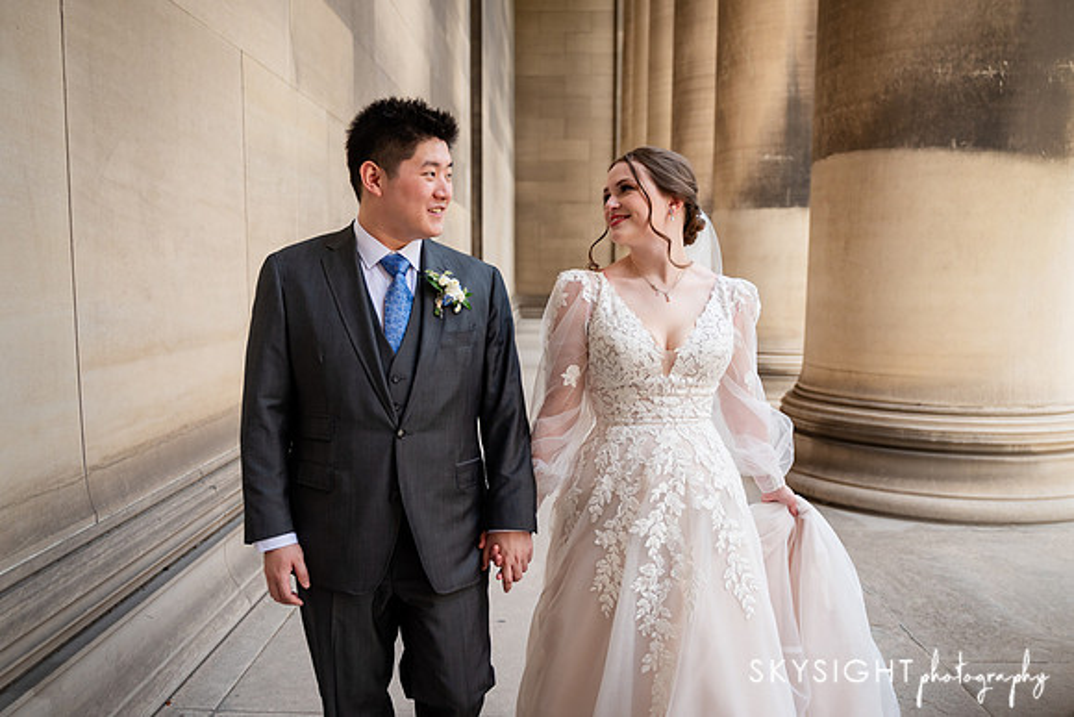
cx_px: 537
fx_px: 905
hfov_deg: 61.3
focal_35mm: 30
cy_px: 358
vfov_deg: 43.2
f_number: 2.8
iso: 640
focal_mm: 29.5
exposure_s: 1/1250
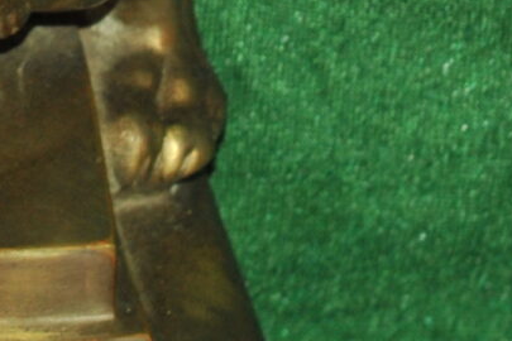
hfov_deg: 2.7
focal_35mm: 758
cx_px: -799
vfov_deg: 1.8
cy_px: -574
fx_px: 10780
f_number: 10
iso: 1250
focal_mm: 120
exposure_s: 1/60
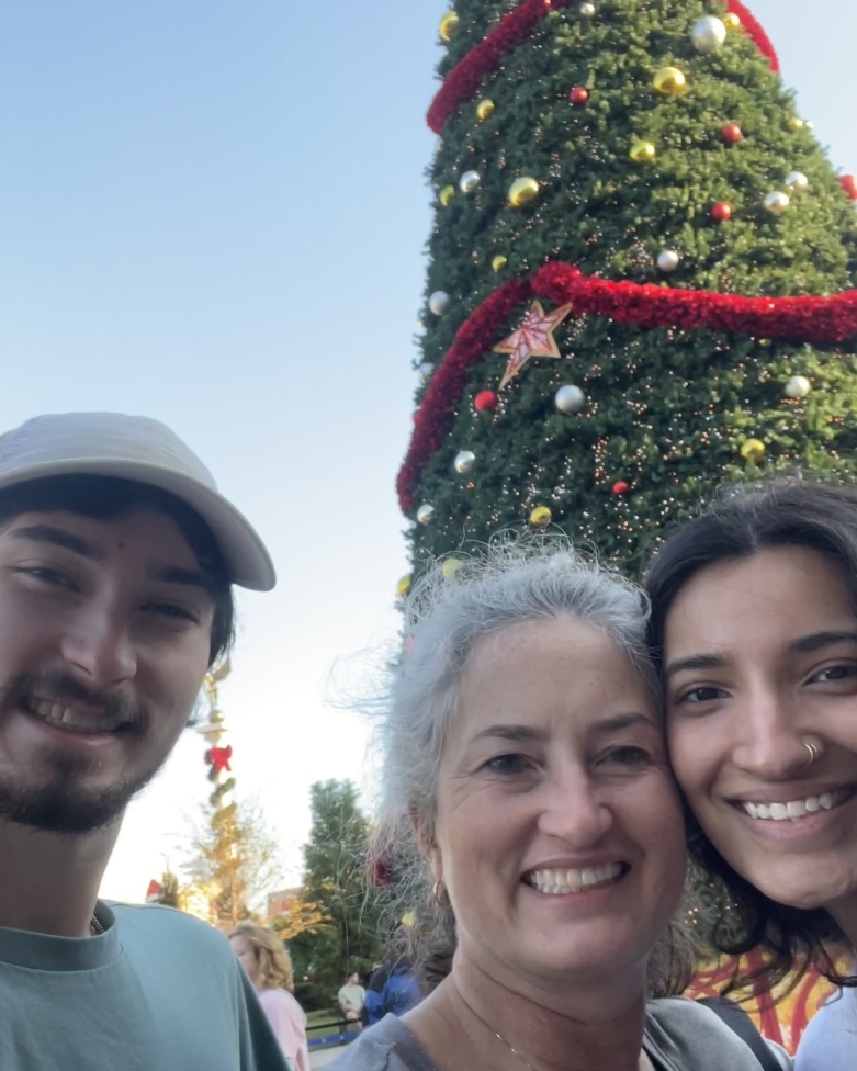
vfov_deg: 55.6
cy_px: 578
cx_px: 429
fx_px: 1014
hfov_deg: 45.8
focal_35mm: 32
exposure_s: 1/121
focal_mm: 2.71
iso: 80
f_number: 2.2
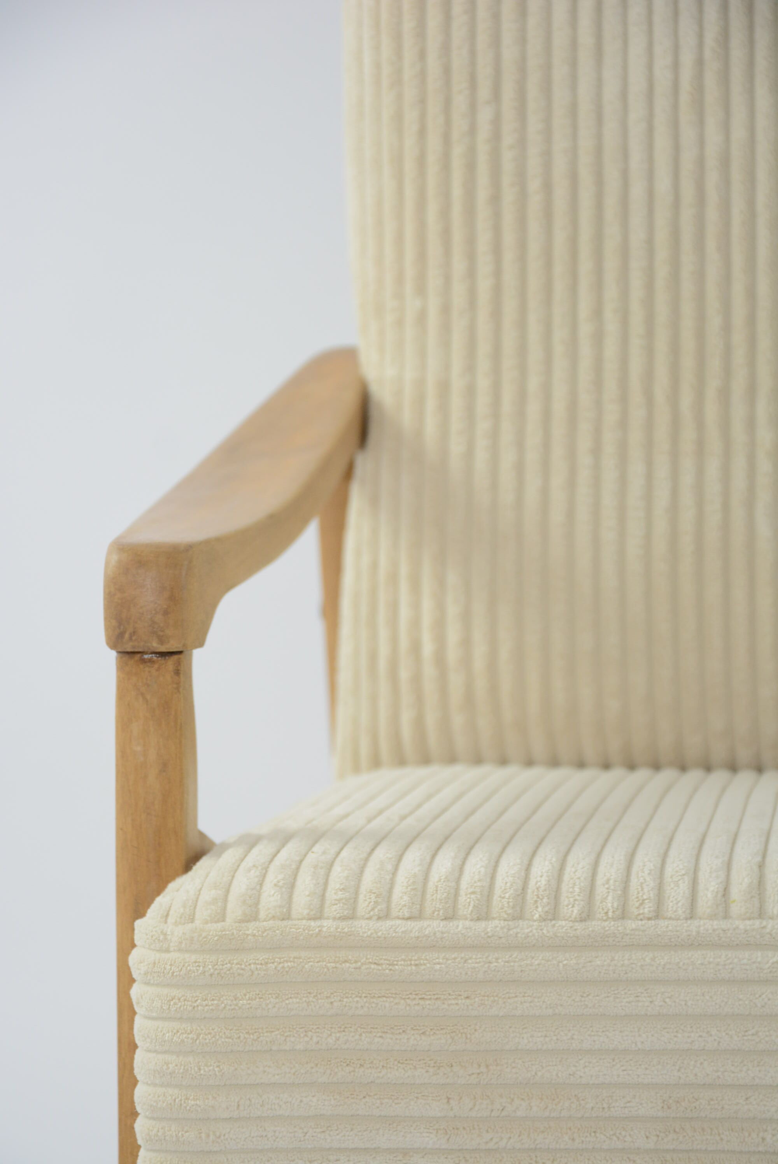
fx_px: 3883
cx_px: 389
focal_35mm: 120
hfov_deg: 11.4
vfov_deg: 17.0
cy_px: 582
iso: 800
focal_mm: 80
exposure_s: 1/200
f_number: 5.3
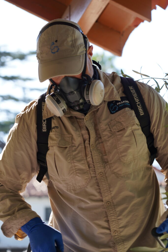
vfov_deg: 19.8
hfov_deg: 13.3
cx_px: 84
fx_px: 721
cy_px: 126
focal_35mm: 103
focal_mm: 103
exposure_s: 1/160
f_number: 4.5
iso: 100
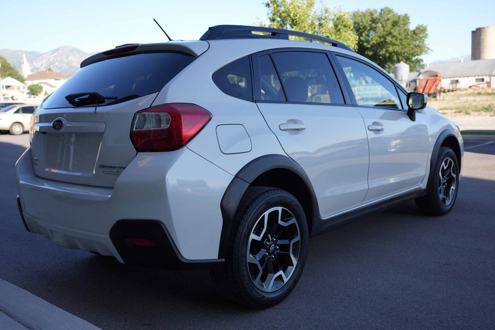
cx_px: 248
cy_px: 165
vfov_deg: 37.9
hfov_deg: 54.4
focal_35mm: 35
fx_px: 481
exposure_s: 1/320
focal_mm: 35
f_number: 4.5
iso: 125
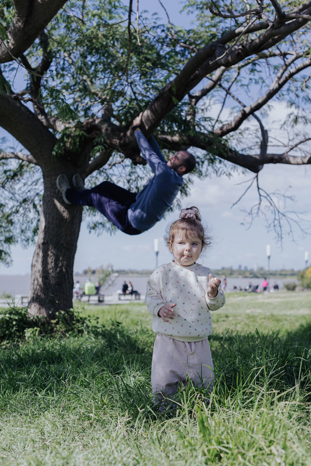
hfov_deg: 27.0
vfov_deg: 39.6
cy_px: 233
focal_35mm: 50
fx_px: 647
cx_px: 156
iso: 100
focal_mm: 50
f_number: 3.5
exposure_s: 1/2000
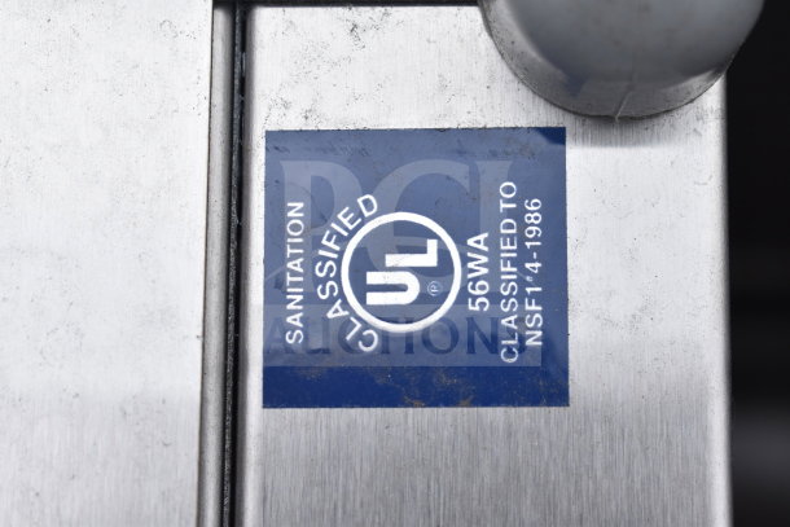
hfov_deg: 24.6
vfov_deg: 16.6
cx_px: 395
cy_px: 264
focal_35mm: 82
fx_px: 1811
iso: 200
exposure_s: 1/200
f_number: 7.1
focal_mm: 55
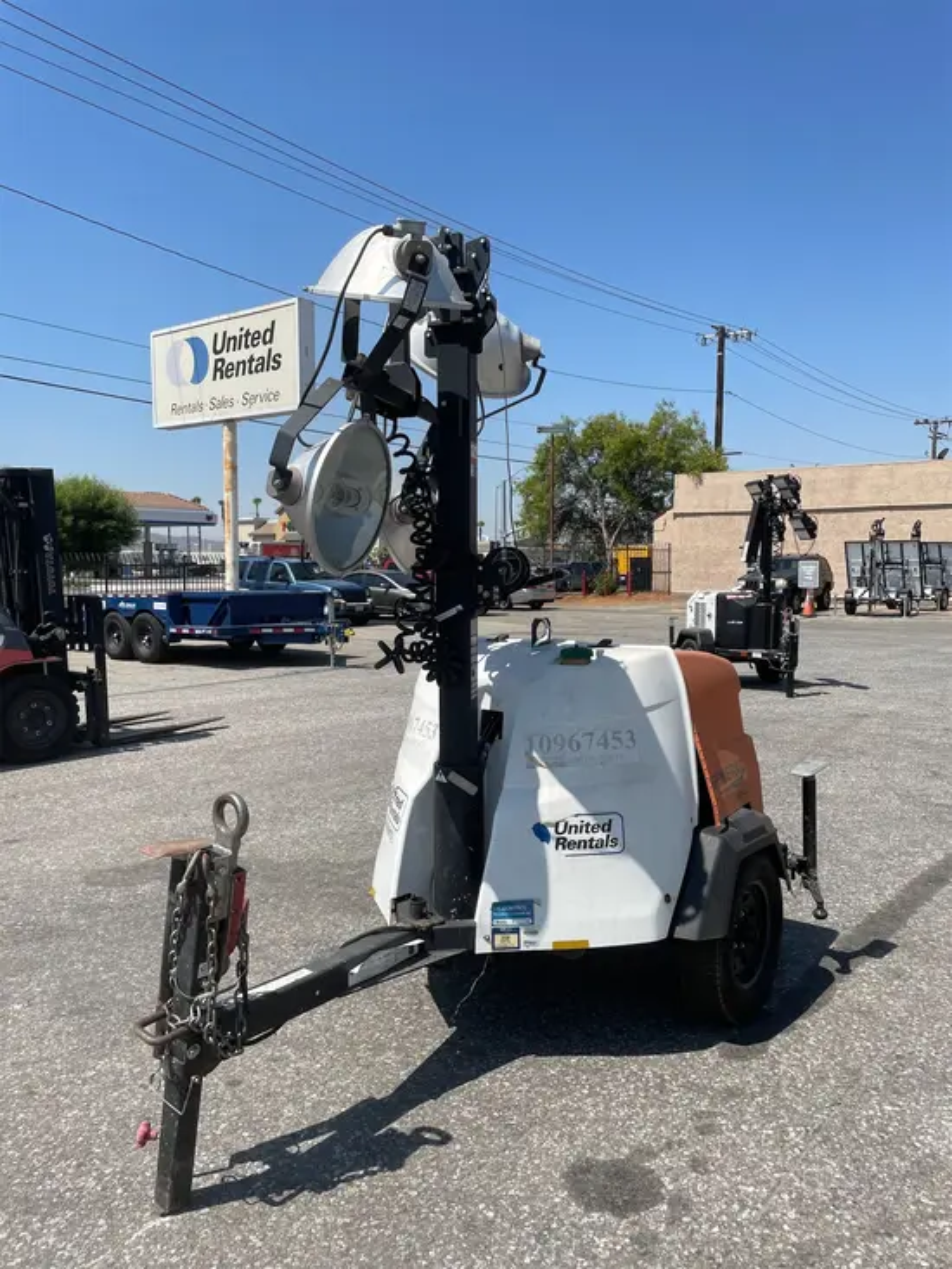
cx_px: 476
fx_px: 953
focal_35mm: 26
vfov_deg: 67.3
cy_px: 634
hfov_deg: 53.1
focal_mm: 4.2
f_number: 1.6
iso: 32
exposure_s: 1/4132
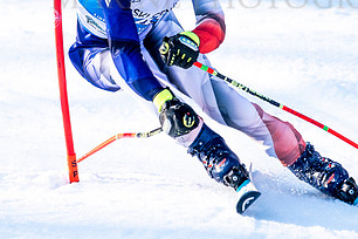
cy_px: 5
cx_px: 98
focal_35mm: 1216
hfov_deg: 1.7
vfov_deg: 1.1
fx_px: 12091
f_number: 8
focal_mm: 560
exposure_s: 1/2000
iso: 1250
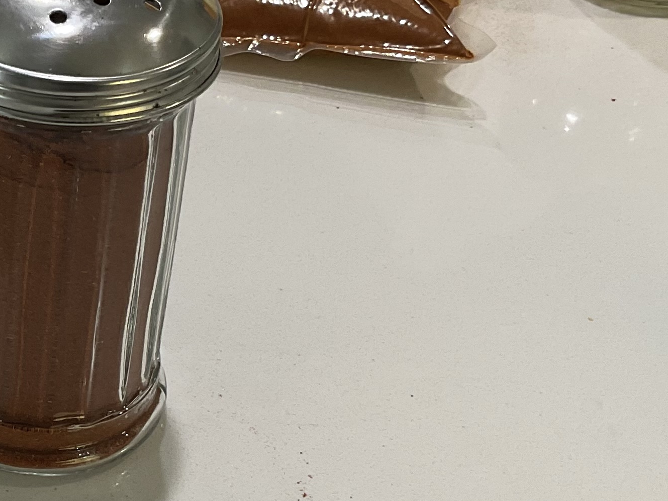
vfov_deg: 16.8
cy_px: 310
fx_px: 1698
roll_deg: -3.2
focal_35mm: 88
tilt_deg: -39.9
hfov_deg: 21.2
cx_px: -52
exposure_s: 1/50
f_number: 1.8
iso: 40
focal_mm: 3
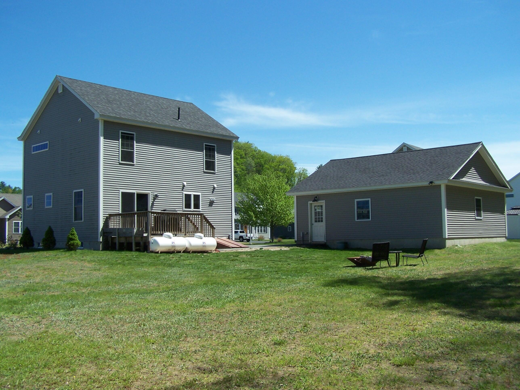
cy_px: 195
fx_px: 571
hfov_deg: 49.0
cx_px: 260
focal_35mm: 38
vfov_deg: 37.7
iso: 80
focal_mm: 6.3
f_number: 4
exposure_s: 1/750
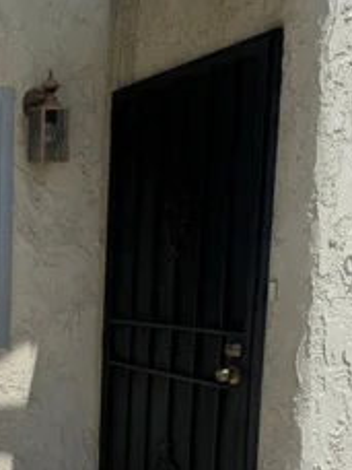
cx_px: -62
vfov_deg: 31.8
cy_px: 377
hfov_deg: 22.9
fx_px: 800
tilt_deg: -7.1
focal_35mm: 59
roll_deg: +0.3
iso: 80
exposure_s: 1/7937
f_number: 1.78
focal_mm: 6.76
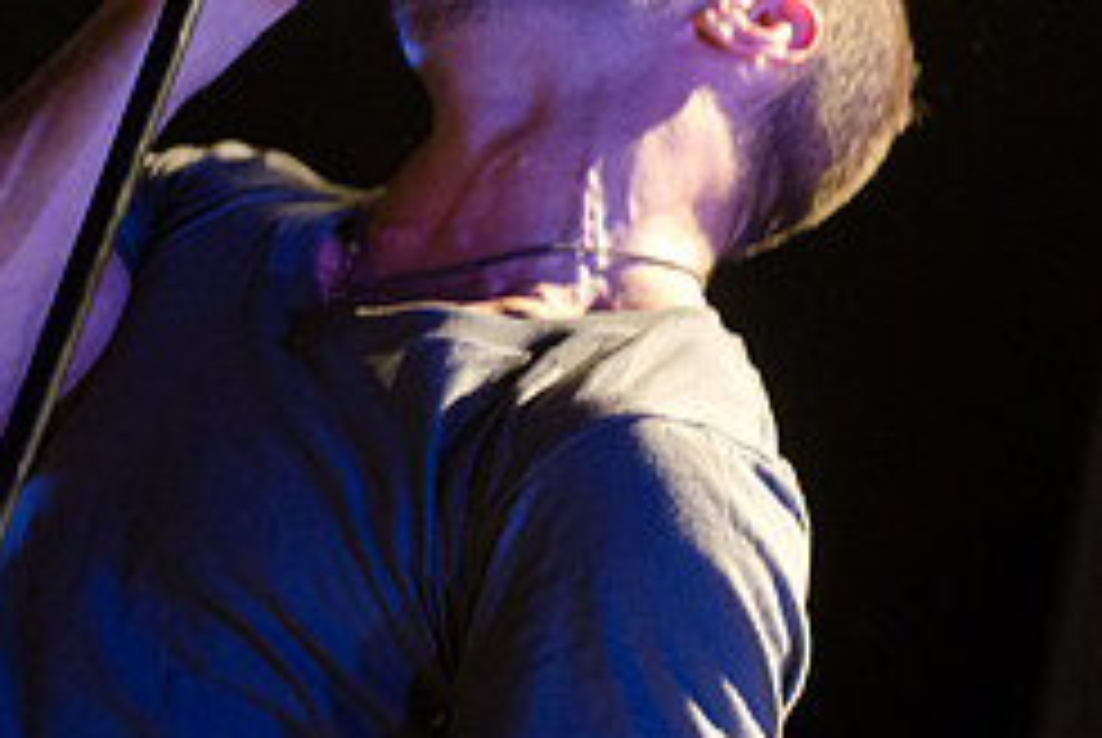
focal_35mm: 156
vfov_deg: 8.8
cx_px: 256
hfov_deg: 13.1
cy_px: 367
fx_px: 4781
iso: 3200
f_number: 2.8
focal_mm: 44
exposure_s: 1/80
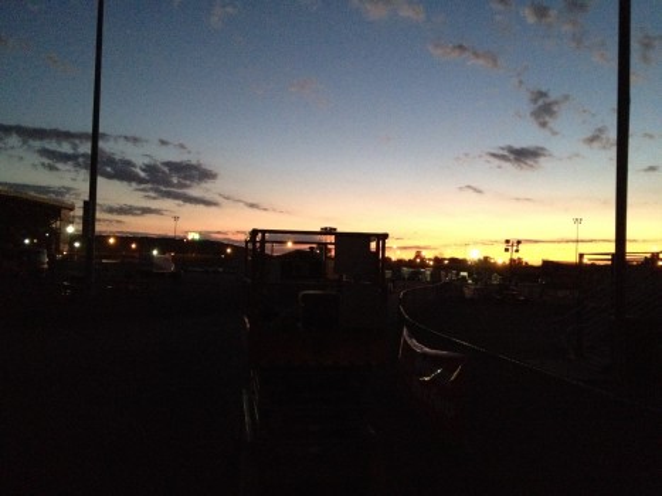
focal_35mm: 35
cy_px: 248
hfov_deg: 52.6
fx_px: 669
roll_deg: -0.3
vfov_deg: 40.7
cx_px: 331
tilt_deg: +2.4
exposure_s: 1/15
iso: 800
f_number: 2.4
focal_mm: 4.28
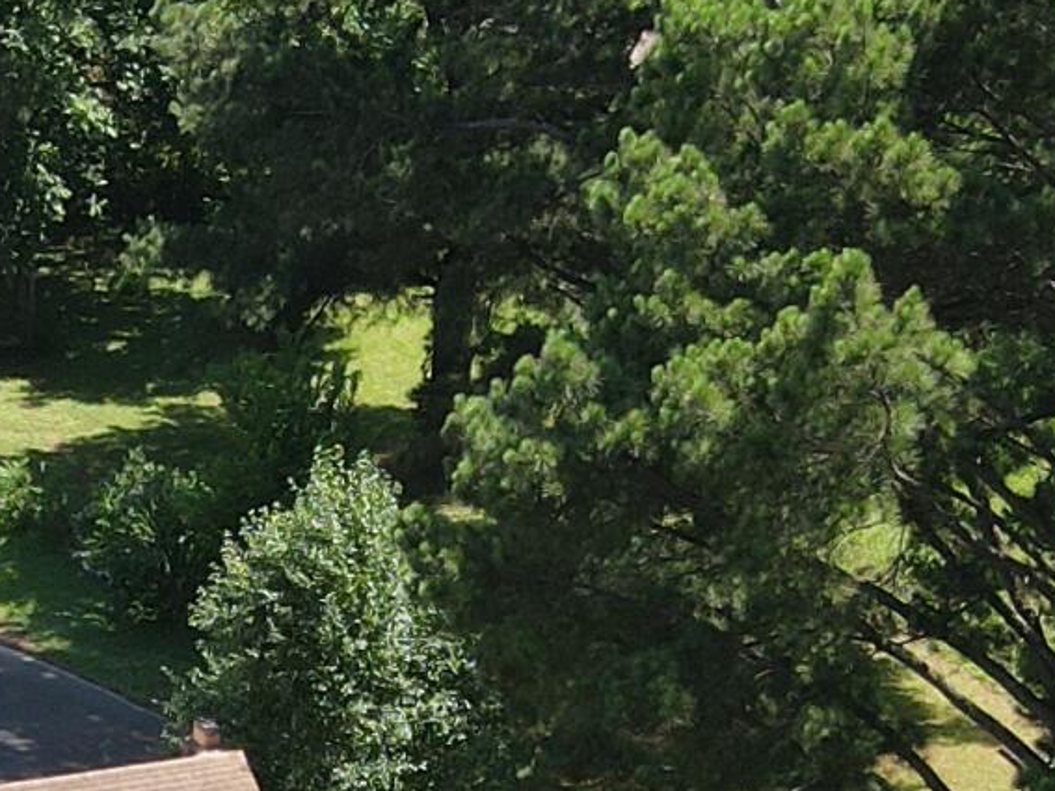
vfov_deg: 11.2
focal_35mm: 127
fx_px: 3870
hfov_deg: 15.0
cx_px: -236
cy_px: 1191
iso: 100
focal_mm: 4.5
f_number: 2.8
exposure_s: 1/250
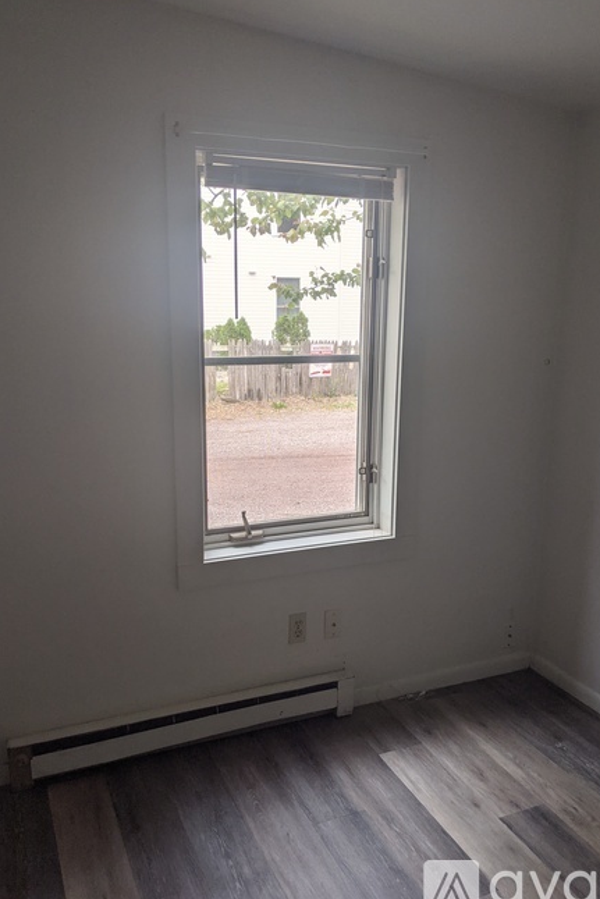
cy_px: 452
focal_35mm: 29
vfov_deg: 63.6
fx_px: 725
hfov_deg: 45.0
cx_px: 301
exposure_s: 1/221
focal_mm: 4.44
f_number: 1.8
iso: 90
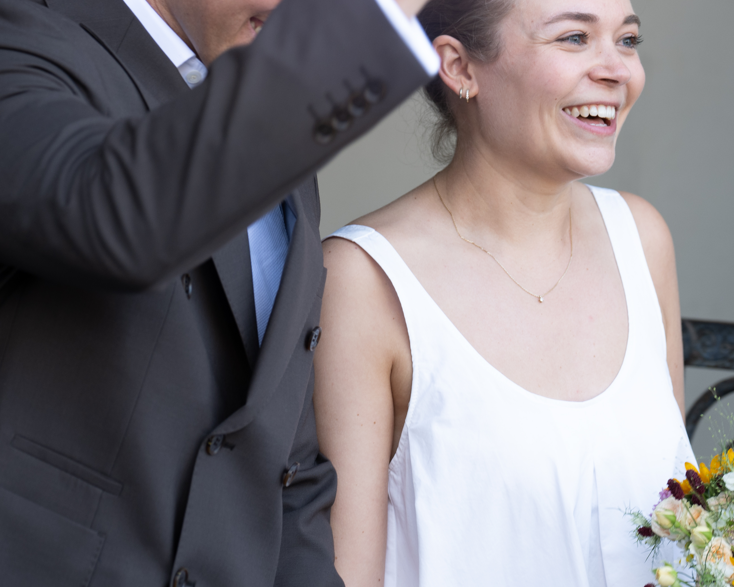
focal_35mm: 201
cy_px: 28
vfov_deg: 7.7
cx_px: 496
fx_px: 4366
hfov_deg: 9.6
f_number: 3.2
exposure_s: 1/160
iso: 125
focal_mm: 85
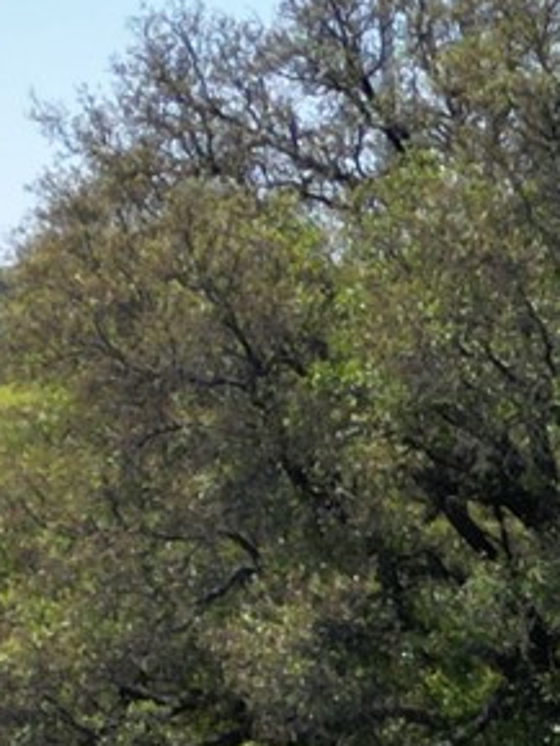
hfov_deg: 8.0
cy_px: 1211
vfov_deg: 11.1
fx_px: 3664
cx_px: 1370
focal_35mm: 170
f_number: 1.7
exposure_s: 1/2500
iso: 130
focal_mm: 6.72
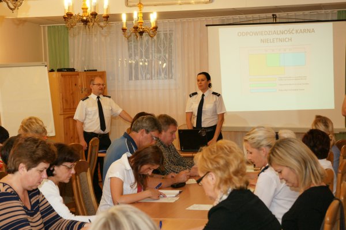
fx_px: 720
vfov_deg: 18.2
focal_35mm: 75
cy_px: 115
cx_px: 173
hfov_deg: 27.0
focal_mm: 50
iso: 800
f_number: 5.6
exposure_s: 1/80
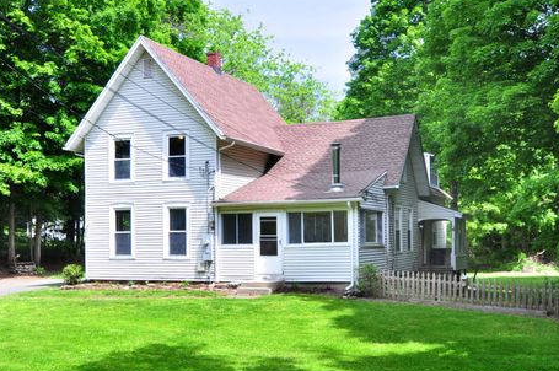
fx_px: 512
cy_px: 188
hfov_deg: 57.2
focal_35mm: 33
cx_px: 259
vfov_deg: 39.9
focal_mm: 20
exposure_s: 1/160
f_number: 8
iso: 320
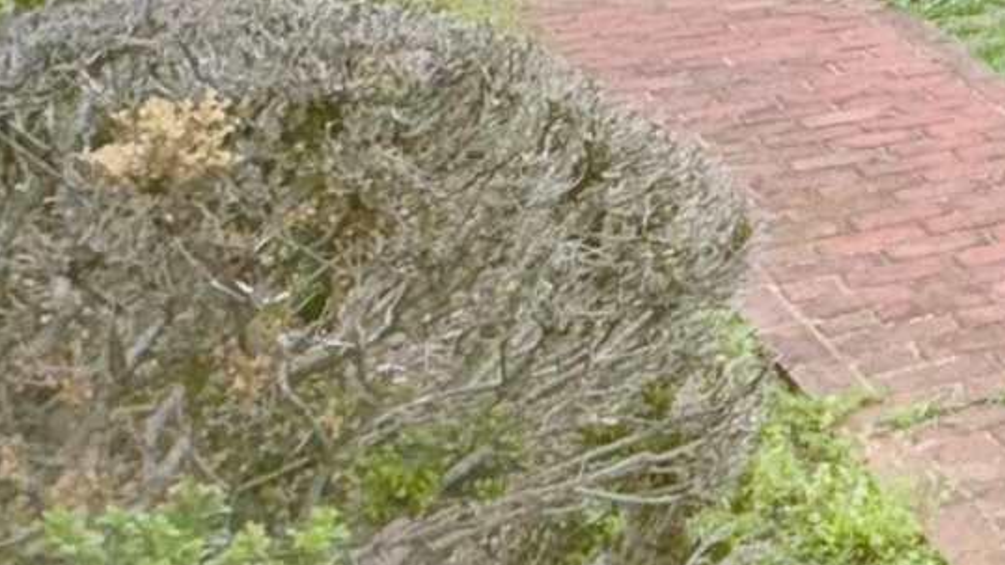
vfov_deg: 13.7
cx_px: 1924
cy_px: -2
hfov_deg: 18.1
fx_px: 2318
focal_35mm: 87
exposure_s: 1/1110
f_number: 2.2
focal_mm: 2.22
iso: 50
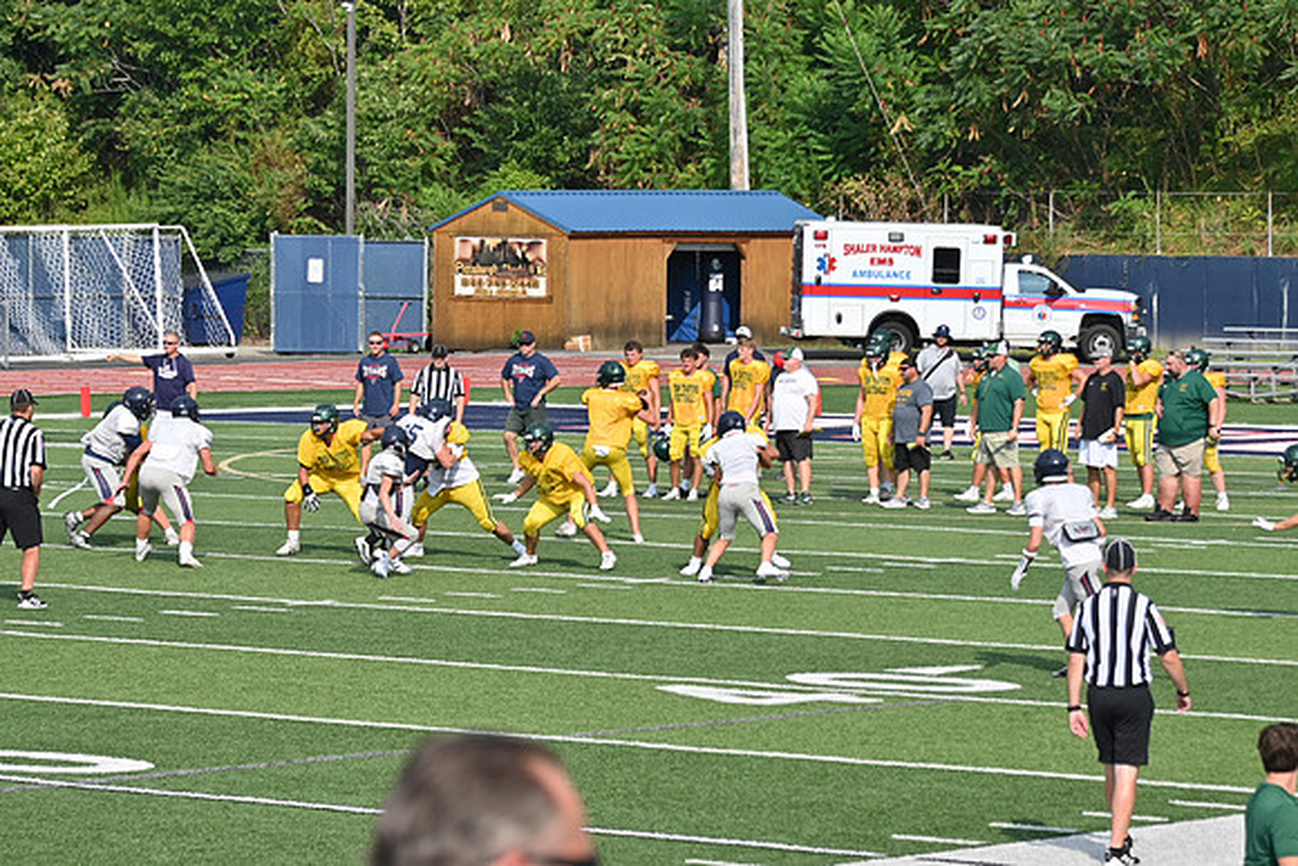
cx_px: 649
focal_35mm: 183
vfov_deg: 7.5
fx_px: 6599
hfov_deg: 11.2
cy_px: 433
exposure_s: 1/800
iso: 100
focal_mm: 122
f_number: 5.6
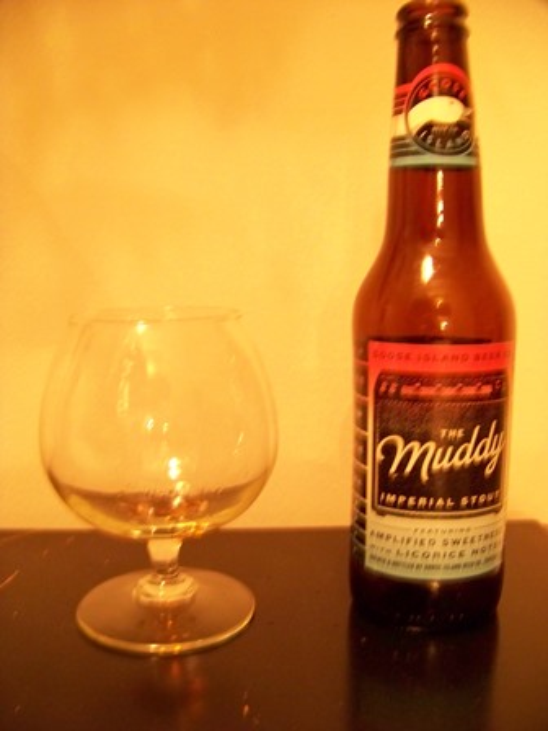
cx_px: 274
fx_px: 760
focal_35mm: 36
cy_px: 366
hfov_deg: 39.7
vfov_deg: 51.4
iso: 400
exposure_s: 1/4
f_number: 2.8
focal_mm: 5.85
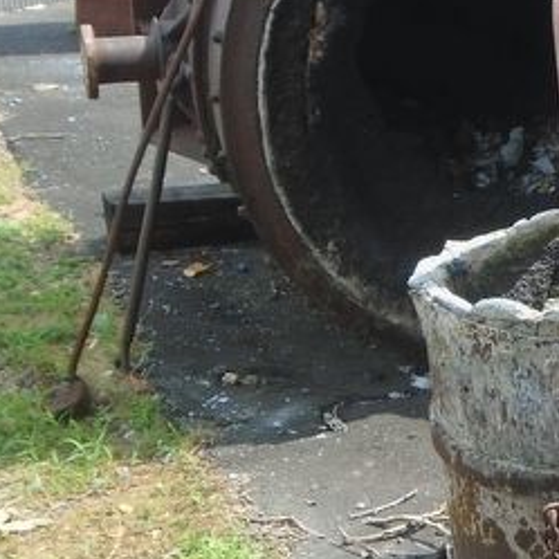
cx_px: 741
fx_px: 1608
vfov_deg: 19.7
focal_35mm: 88
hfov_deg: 18.3
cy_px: 231
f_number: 3.5
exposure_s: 1/400
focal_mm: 5.5
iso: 100
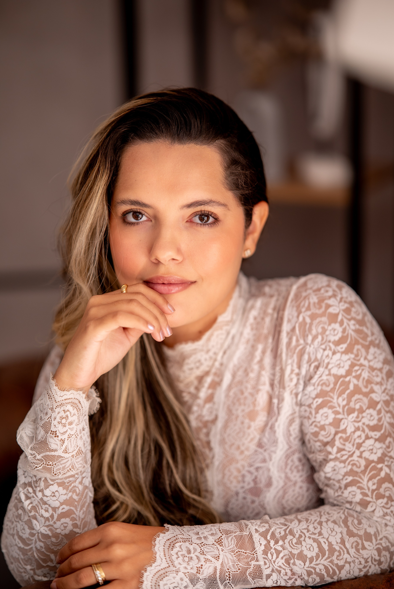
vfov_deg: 23.9
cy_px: 294
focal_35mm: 85
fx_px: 1393
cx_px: 197
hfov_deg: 16.1
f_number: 1.4
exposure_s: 1/250
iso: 100
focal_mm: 85
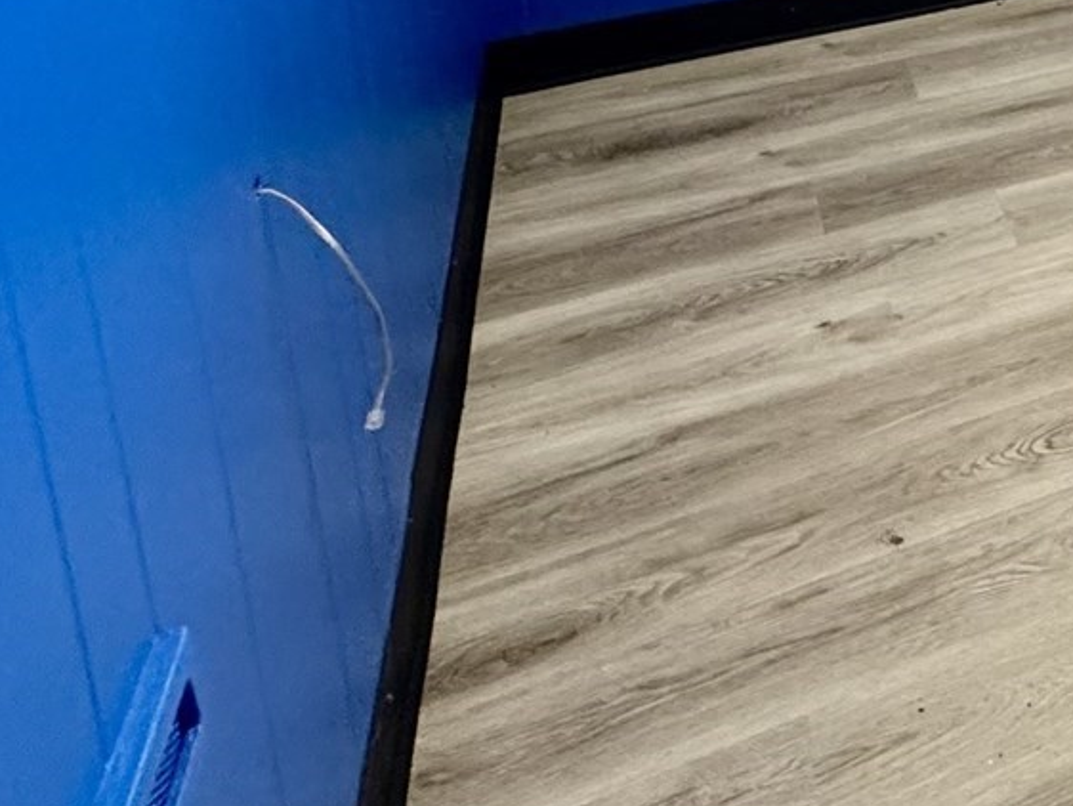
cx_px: 1741
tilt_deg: -11.4
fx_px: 1582
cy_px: -361
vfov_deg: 23.6
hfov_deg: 24.8
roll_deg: -2.3
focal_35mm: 51
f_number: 2.2
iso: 250
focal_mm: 2.22
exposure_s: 1/60
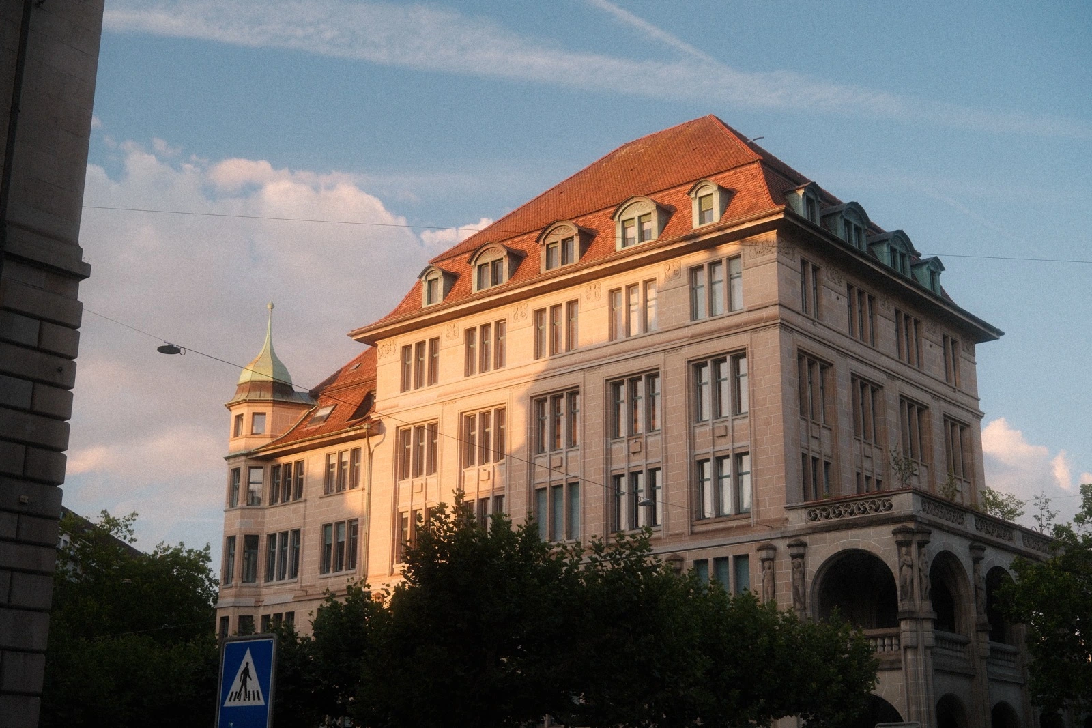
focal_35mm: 46
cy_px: 364
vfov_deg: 29.2
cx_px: 546
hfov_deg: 42.7
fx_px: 1395
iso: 640
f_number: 2.8
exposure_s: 1/500
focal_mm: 30.9
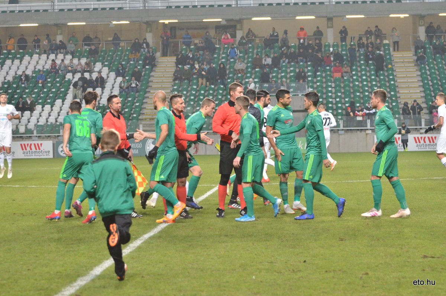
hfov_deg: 18.2
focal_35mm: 112
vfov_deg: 12.1
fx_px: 1391
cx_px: 223
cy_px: 148
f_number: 5
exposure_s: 1/400
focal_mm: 75
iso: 3200
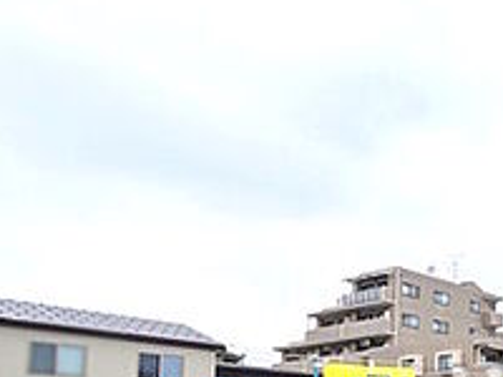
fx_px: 610
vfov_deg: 30.8
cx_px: 692
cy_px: 410
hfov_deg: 31.4
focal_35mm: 42
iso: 50
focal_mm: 1.83
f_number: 2.2
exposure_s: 1/1658
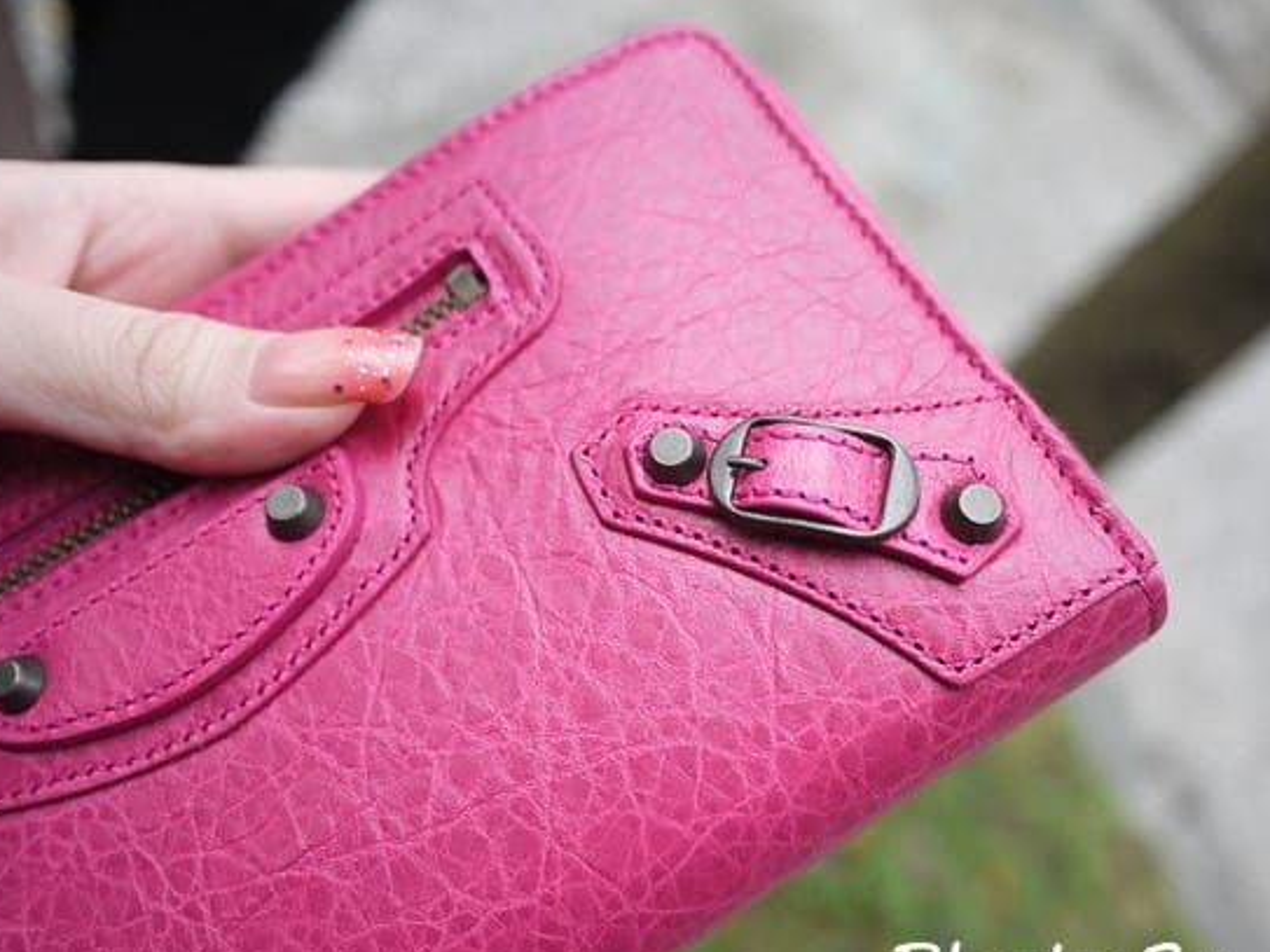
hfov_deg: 55.2
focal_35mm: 33
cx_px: 713
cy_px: 554
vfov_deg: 42.8
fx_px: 1210
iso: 400
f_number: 2.5
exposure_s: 1/640
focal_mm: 14
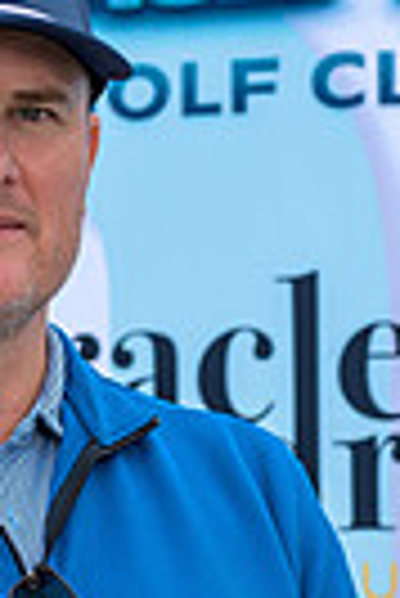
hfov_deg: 4.5
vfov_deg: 6.7
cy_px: 683
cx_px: 58
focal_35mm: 307
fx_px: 5103
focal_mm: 91
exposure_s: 1/200
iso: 125
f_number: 4
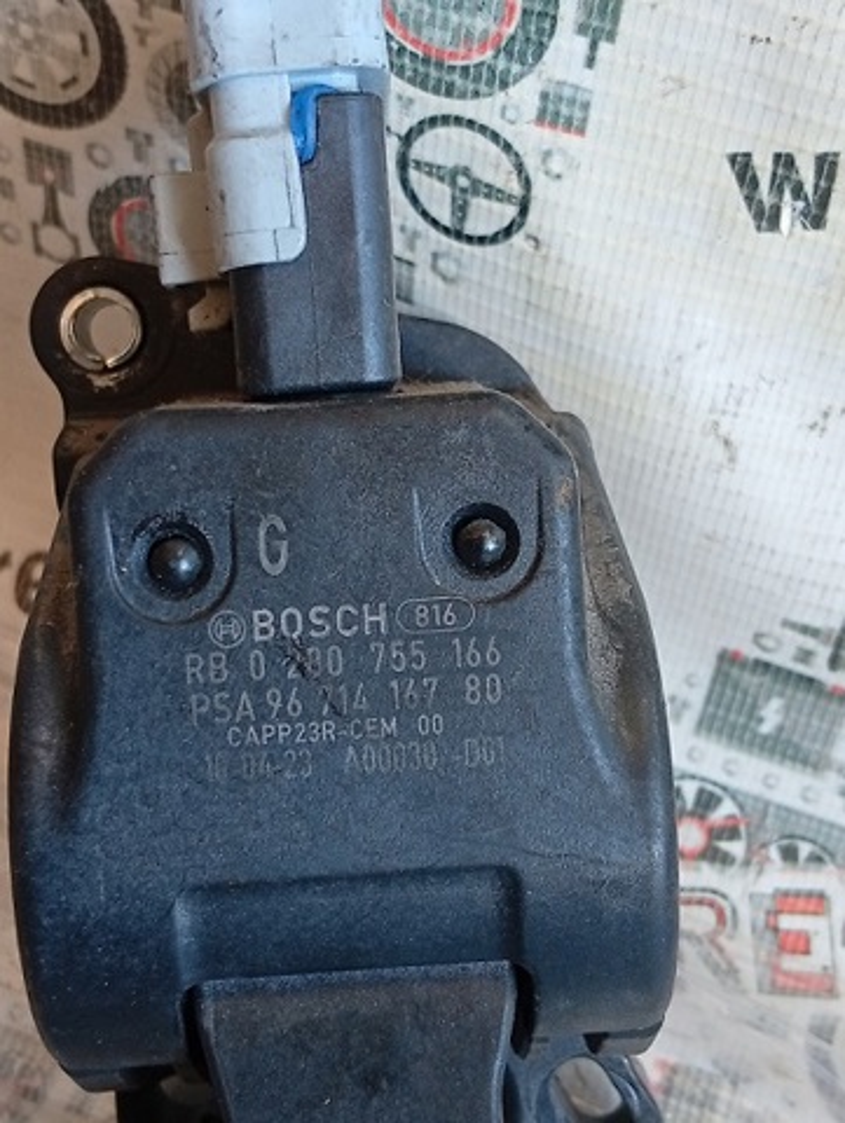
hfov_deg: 28.1
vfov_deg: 36.8
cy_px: 562
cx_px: 422
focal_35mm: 52
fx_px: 1689
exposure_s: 1/33.3
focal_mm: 3.96
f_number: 1.8
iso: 204
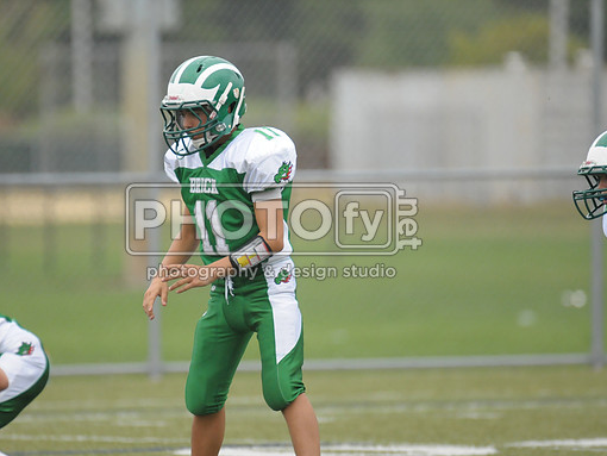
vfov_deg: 2.3
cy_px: 228
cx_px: 268
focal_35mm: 655
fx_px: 11491
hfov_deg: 3.0
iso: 1600
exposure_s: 1/3200
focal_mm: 400
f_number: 4
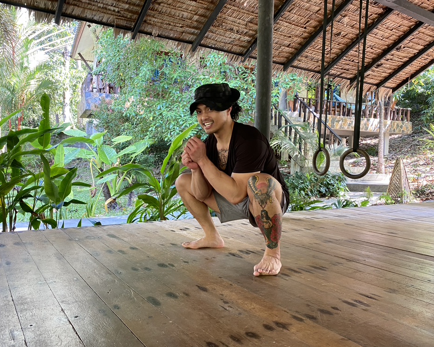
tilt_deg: -2.8
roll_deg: -2.0
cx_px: 209
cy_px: 177
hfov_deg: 62.2
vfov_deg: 51.5
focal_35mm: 28
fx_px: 360
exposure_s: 1/93
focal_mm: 4.25
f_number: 1.8
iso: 125
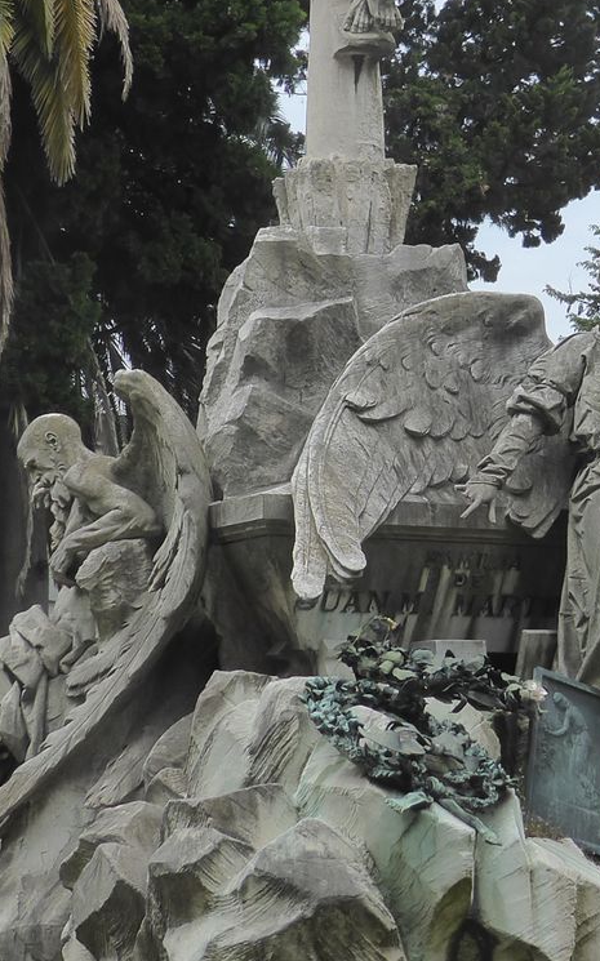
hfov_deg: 15.9
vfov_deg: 25.0
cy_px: 280
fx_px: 2147
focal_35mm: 82
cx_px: 400
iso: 160
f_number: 4
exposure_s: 1/640
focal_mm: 6.3
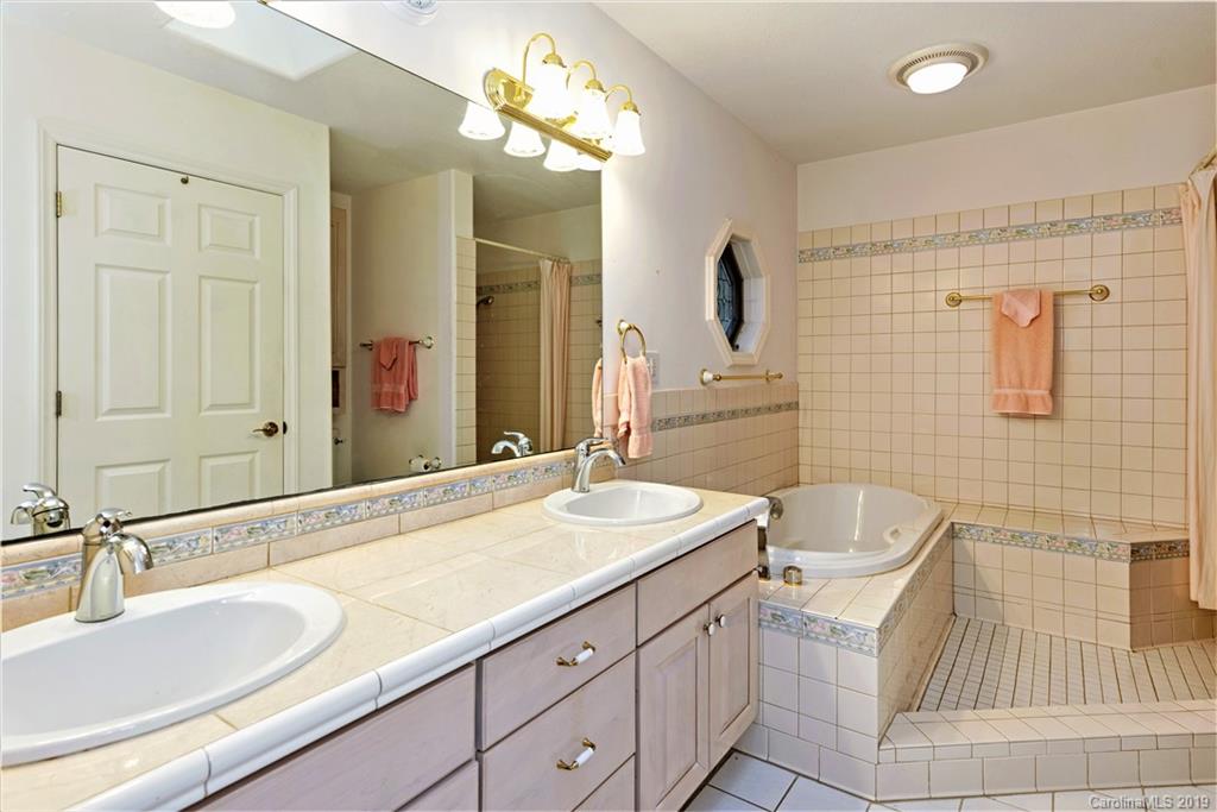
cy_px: 406
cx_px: 608
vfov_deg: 70.5
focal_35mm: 17
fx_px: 575
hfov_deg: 93.3
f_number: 7.1
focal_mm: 17
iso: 320
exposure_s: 1/40
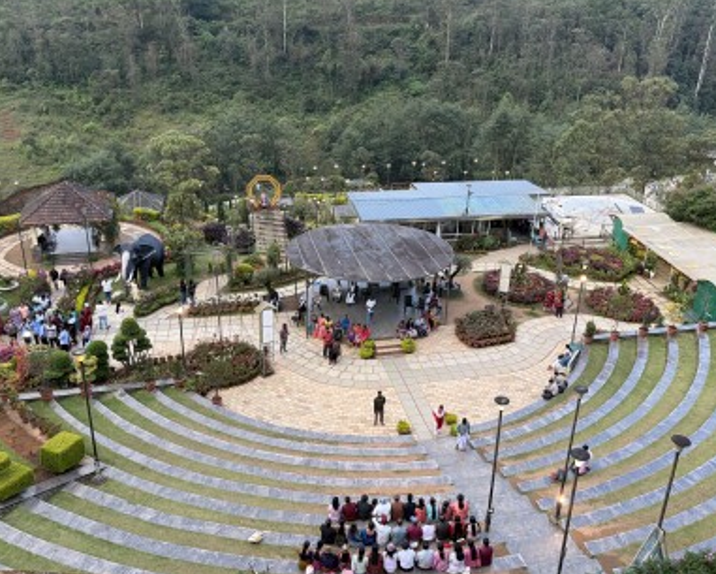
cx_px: 381
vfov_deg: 45.7
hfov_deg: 55.6
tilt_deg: -21.9
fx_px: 678
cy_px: 258
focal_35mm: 32
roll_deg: -3.7
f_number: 1.6
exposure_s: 1/100
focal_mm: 5.96
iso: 64
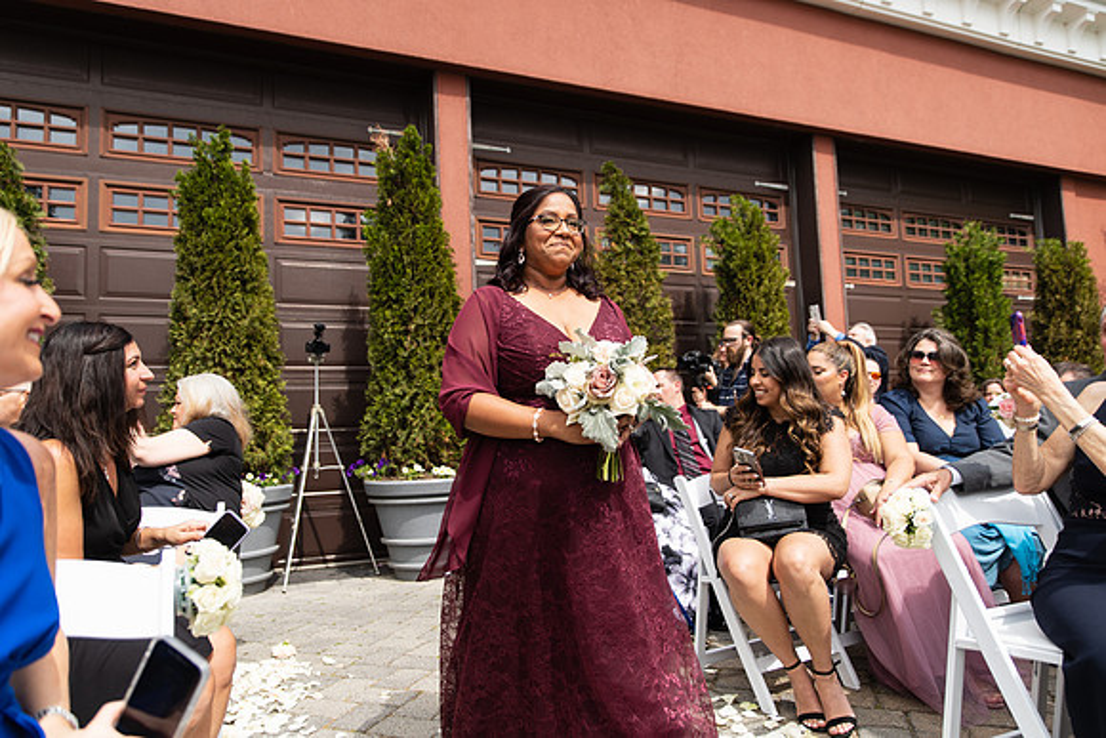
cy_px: 369
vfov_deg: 53.2
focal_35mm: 24
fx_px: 737
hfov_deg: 73.7
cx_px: 553
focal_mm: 24
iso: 125
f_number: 2.8
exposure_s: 1/1250
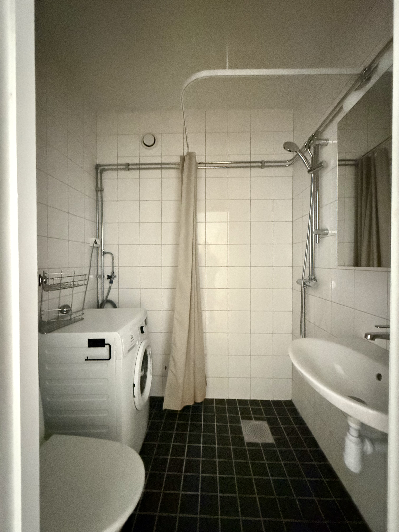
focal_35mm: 14
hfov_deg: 85.7
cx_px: 200
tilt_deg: +0.0
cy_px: 266
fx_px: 215
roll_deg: +0.4
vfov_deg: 102.1
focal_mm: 2.22
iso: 3200
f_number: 2.2
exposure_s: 1/23
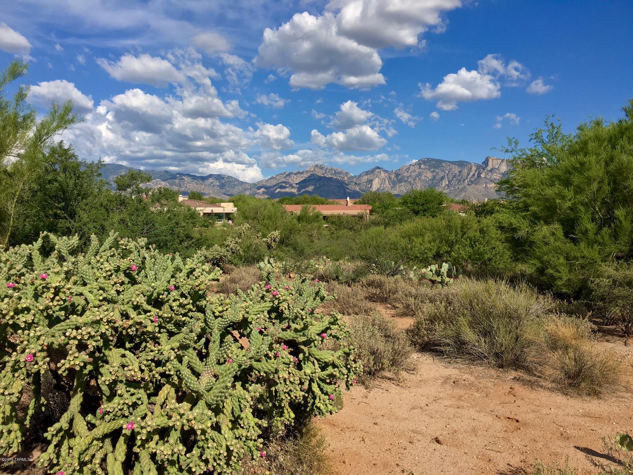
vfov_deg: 48.2
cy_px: 238
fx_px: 530
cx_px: 316
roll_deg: +0.2
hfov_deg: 61.7
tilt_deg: -1.0
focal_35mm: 29
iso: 25
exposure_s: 1/1923
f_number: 2.2
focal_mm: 4.15
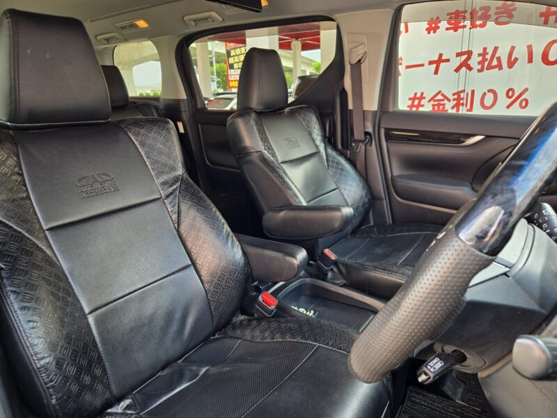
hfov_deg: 73.9
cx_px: 278
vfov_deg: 58.9
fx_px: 370
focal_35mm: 23
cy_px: 209
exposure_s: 1/180
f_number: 1.8
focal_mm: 5.4
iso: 80
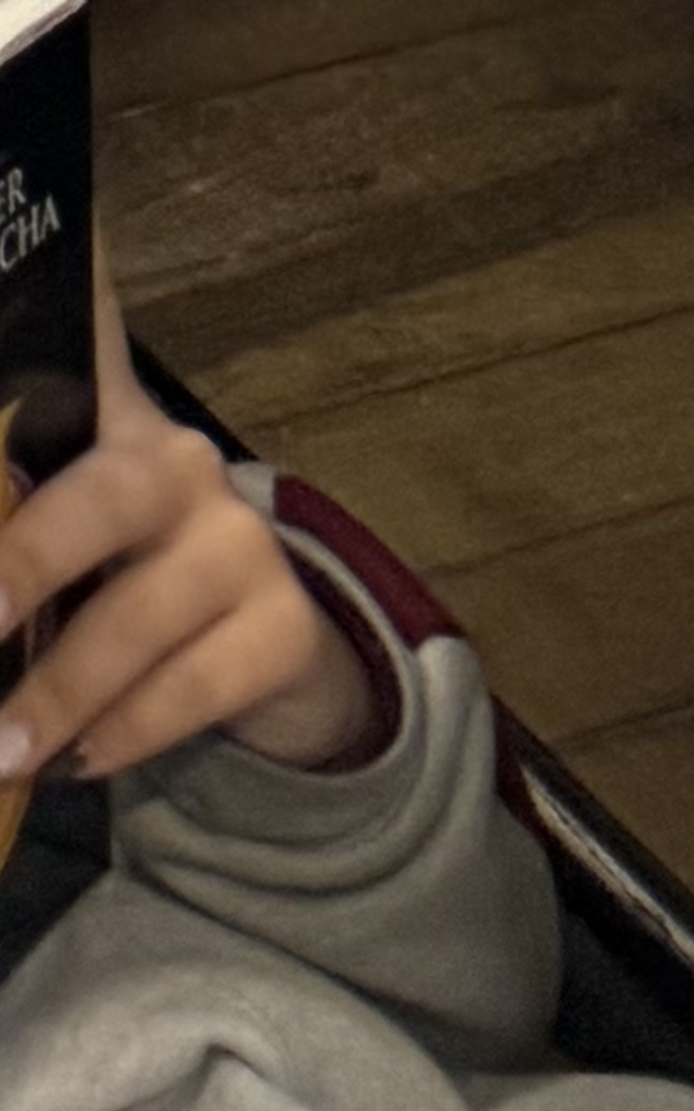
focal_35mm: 199
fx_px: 6025
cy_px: -2872
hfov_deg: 5.4
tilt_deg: -12.6
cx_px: -2435
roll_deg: +1.5
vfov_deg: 8.0
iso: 250
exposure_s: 1/50
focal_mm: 6.76
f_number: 1.78
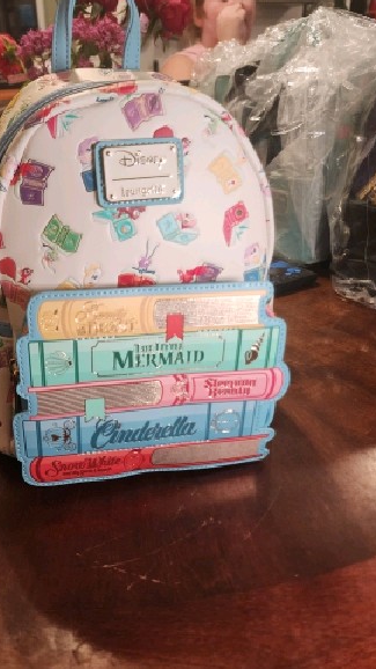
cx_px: 123
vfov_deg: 71.9
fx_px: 461
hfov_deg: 43.7
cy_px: 338
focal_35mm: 26
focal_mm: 6.4
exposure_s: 1/120
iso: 320
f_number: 1.8
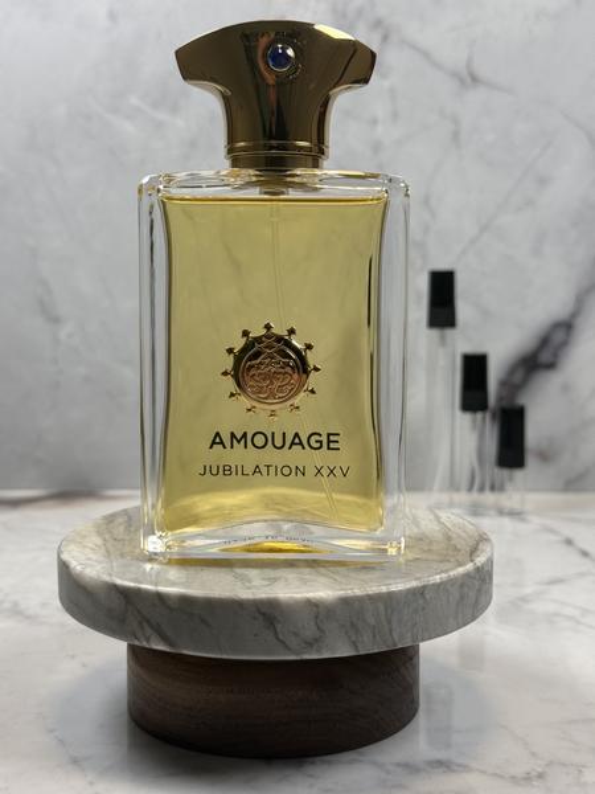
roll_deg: -0.8
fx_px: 1100
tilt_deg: -6.0
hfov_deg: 30.3
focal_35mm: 48
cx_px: 298
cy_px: 397
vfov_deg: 39.7
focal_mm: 6.76
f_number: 1.78
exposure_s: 1/120
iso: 50
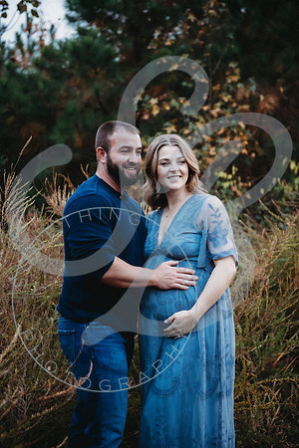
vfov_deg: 33.4
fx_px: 747
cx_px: 150
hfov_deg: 22.6
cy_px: 224
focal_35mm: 60
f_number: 2.8
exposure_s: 1/250
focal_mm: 60
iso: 400
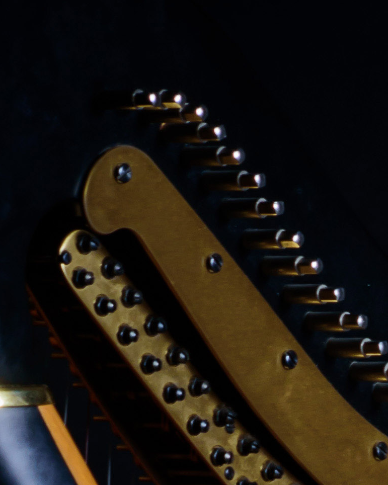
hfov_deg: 3.4
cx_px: 690
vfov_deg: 4.1
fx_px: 6561
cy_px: 1267
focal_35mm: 457
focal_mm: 78
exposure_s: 1/125
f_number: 16
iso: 200
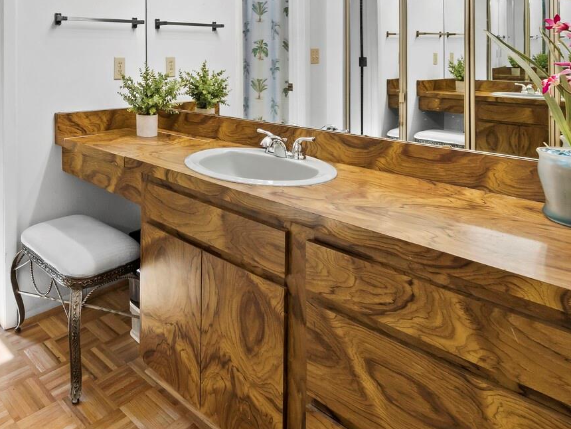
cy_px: 45
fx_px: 429
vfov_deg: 47.8
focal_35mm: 26
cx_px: 103
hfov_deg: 61.0
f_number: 11
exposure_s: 1/4
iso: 320
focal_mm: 7
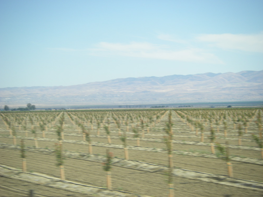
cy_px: 99
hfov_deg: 15.1
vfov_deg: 11.3
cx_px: 129
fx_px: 995
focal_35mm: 131
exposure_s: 1/320
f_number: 4.2
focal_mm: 21.1
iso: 64
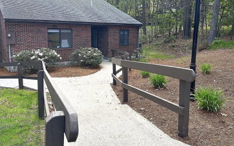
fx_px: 191
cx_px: 114
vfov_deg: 41.6
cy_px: 58
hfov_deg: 62.9
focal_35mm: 30
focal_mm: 6.86
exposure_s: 1/462
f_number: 1.78
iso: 80
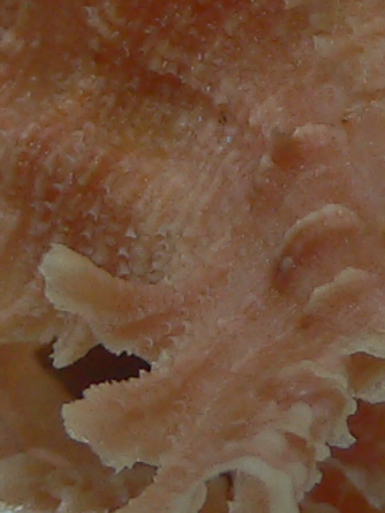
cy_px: 85
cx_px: 276
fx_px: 2742
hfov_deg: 8.0
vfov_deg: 10.6
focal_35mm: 185
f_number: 2.8
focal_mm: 4.6
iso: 80
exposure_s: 1/60
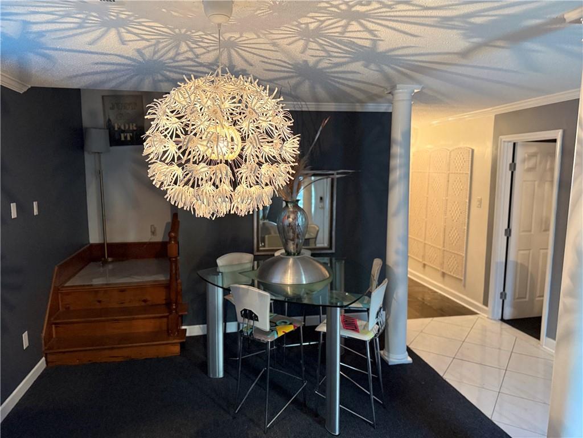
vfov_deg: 56.8
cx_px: 292
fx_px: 404
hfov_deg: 71.6
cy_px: 219
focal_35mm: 24
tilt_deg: -5.6
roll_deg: +0.3
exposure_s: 1/60
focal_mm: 6.76
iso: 800
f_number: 1.78
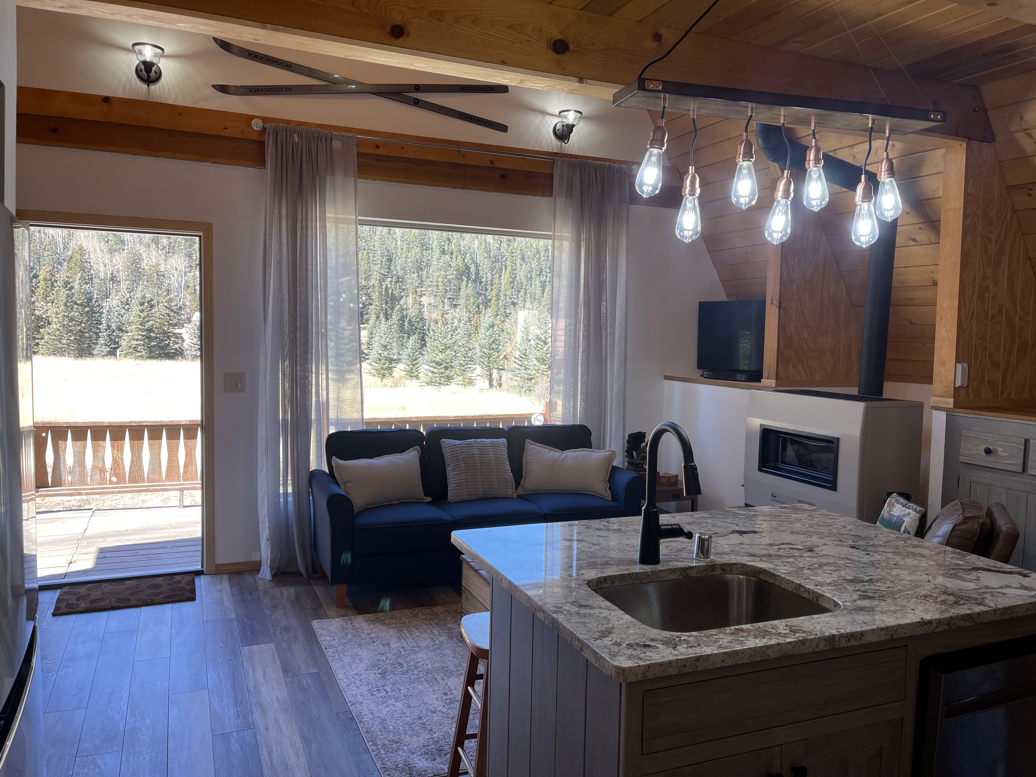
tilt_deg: -5.0
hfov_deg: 67.3
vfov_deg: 53.1
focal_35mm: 26
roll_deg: -1.1
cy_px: 388
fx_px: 778
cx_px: 518
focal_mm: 5.1
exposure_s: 1/121
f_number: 1.6
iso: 32
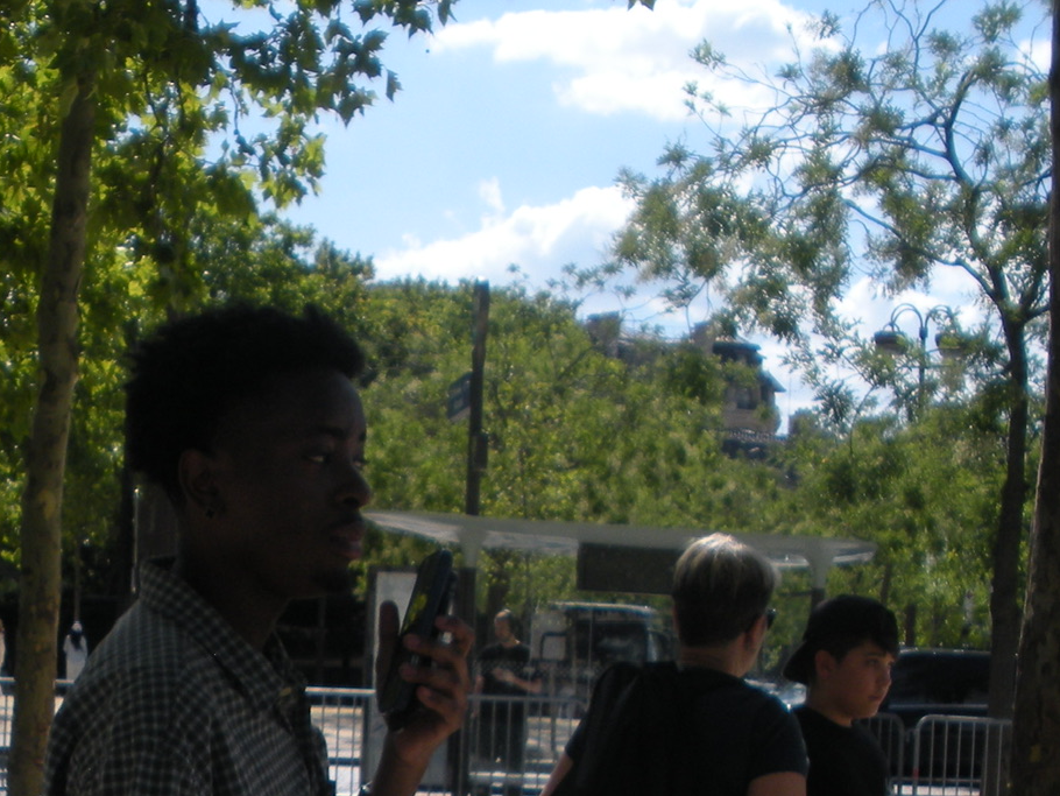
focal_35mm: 81
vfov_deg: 17.5
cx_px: 253
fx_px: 2481
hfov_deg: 23.8
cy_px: 894
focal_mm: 6.3
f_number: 3.5
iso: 64
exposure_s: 1/873
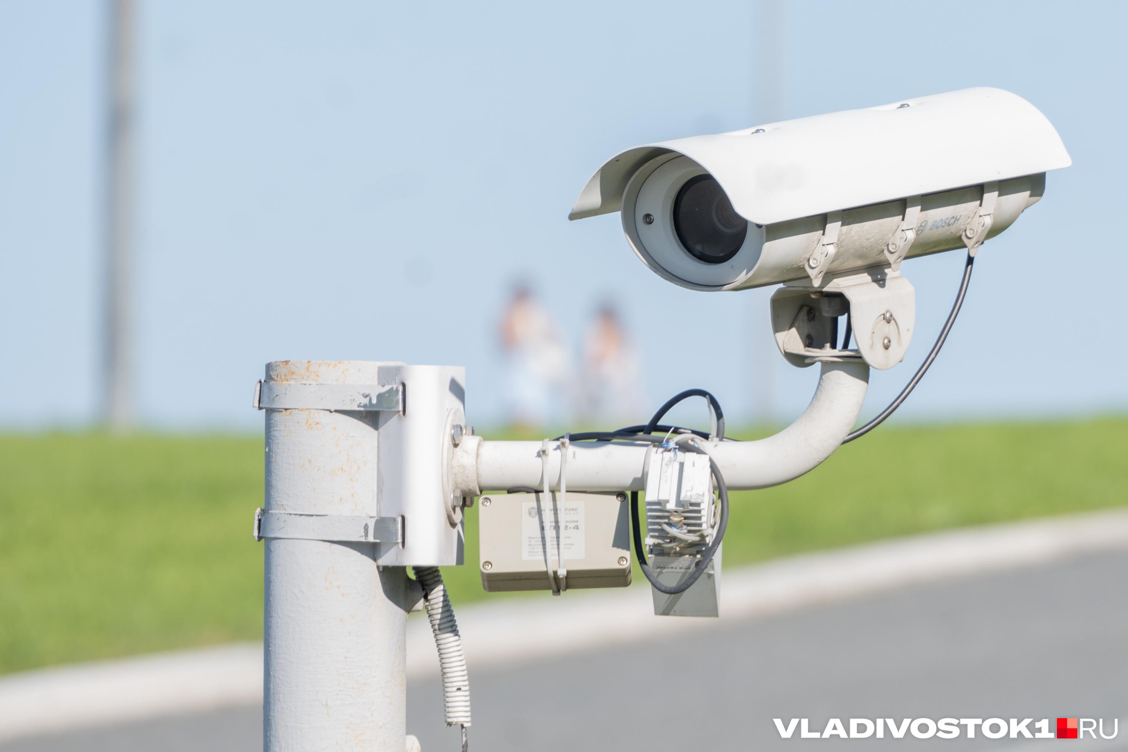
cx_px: 816
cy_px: 405
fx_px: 13592
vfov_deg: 3.2
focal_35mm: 434
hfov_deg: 4.8
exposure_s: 1/200
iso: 100
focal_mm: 200
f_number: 6.3
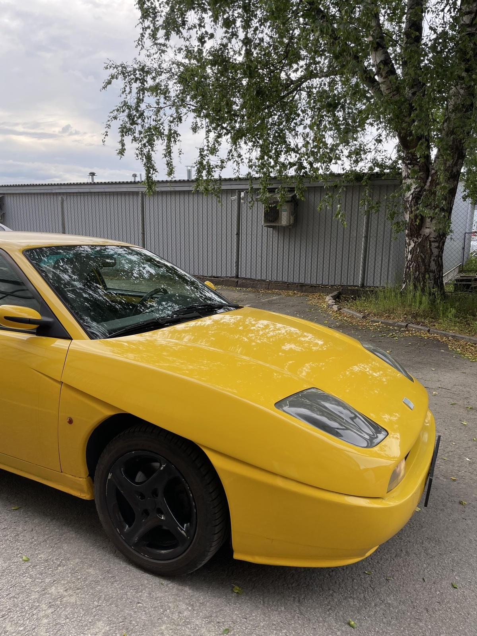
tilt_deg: -9.4
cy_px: 318
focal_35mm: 26
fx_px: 478
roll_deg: -2.1
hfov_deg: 53.1
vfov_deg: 67.3
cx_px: 238
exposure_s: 1/412
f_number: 1.6
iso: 32
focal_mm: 4.2
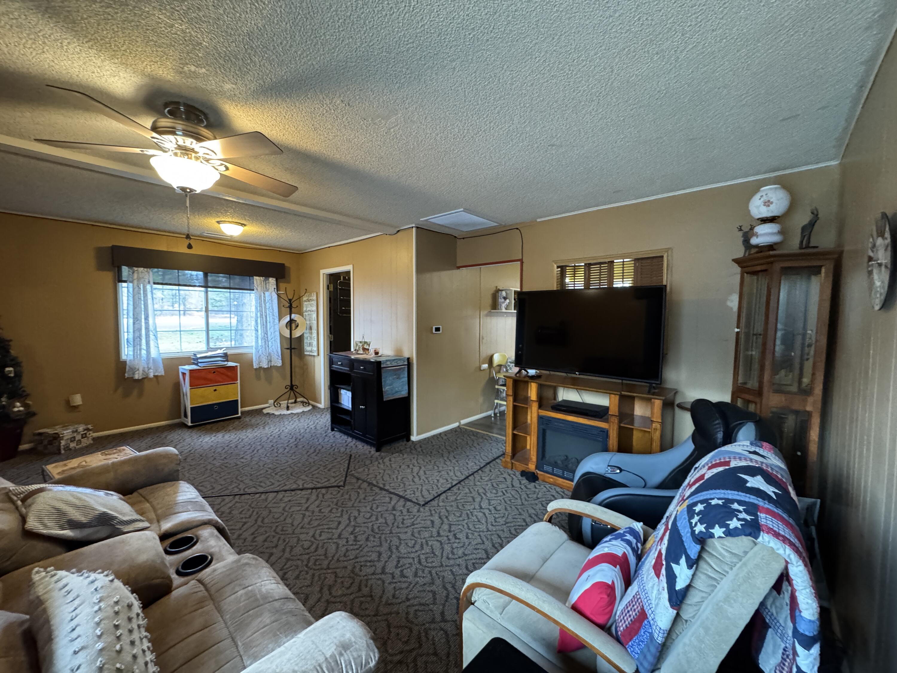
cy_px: 336
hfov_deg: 102.1
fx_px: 363
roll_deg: -0.8
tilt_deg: -2.4
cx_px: 448
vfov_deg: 85.7
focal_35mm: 14
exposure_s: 1/60
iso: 800
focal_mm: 2.22
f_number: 2.2
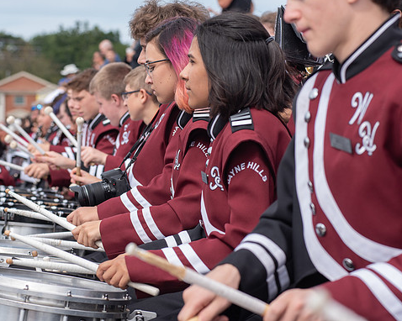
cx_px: 160
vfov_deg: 12.5
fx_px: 1463
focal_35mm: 123
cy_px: 134
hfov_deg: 15.6
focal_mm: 92
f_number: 5.6
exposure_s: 1/640
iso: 200
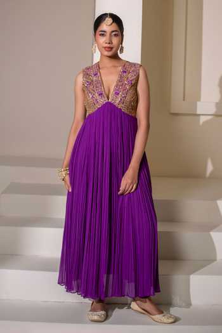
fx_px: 324
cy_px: 166
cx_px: 111
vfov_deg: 54.4
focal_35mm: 35
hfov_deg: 37.9
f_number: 2.8
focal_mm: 35
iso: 400
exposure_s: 1/320
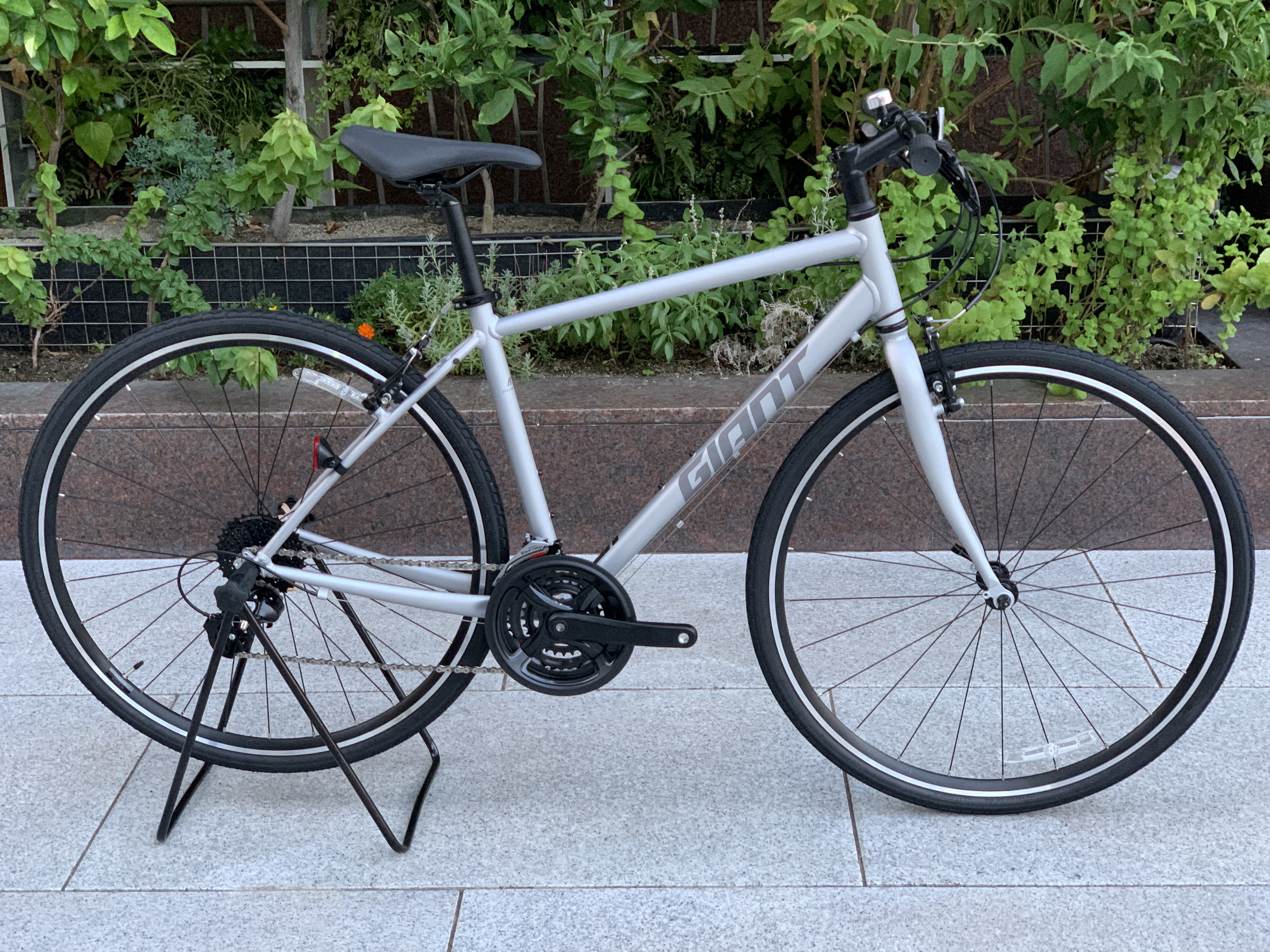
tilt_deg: -16.4
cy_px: 476
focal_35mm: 52
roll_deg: +0.2
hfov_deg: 36.8
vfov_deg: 28.0
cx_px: 635
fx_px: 1908
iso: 200
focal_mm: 6
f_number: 2.4
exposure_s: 1/60
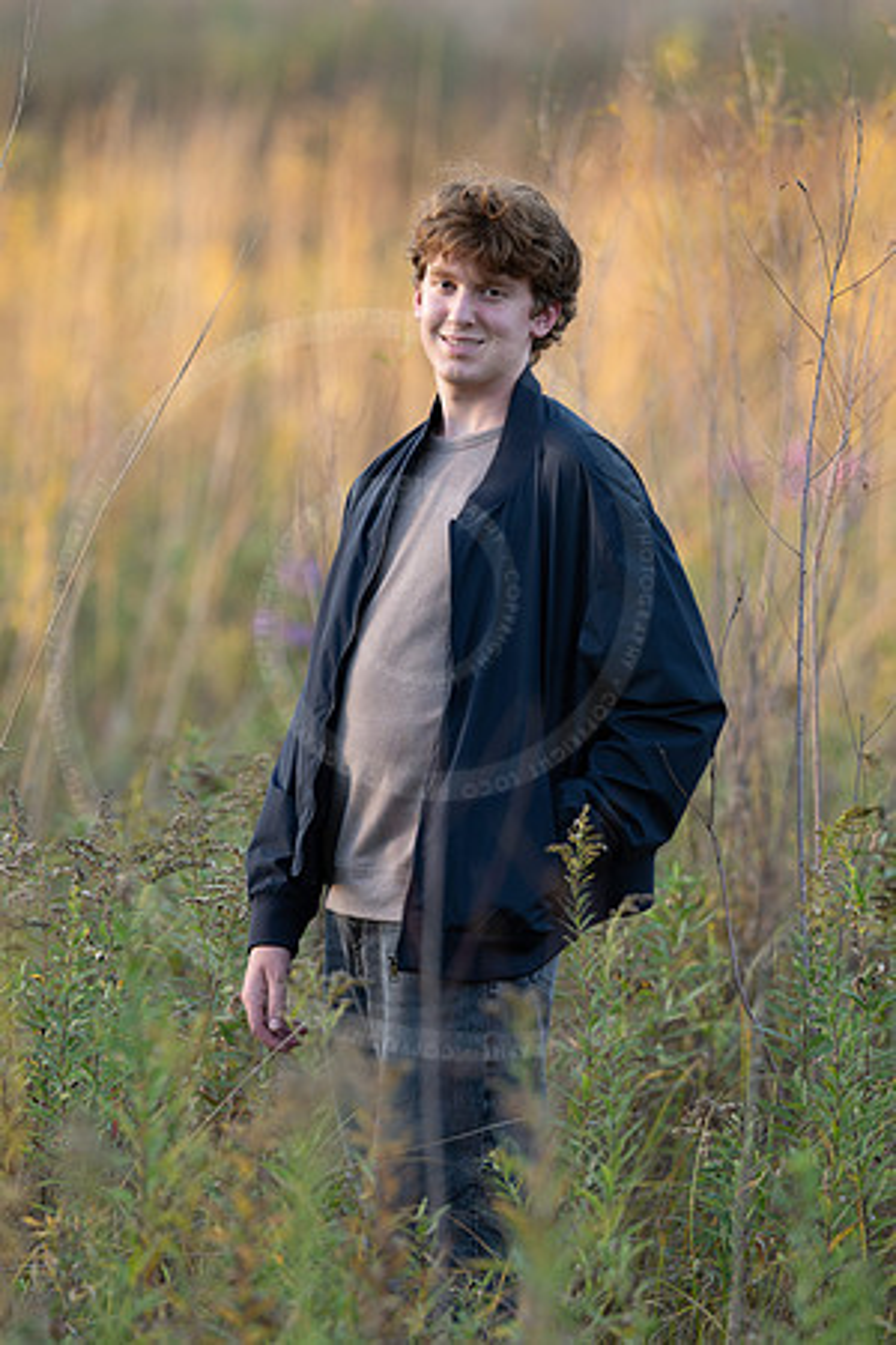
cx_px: 448
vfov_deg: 10.2
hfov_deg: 6.8
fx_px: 7541
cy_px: 672
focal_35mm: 202
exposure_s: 1/320
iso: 125
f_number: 1.8
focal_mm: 135
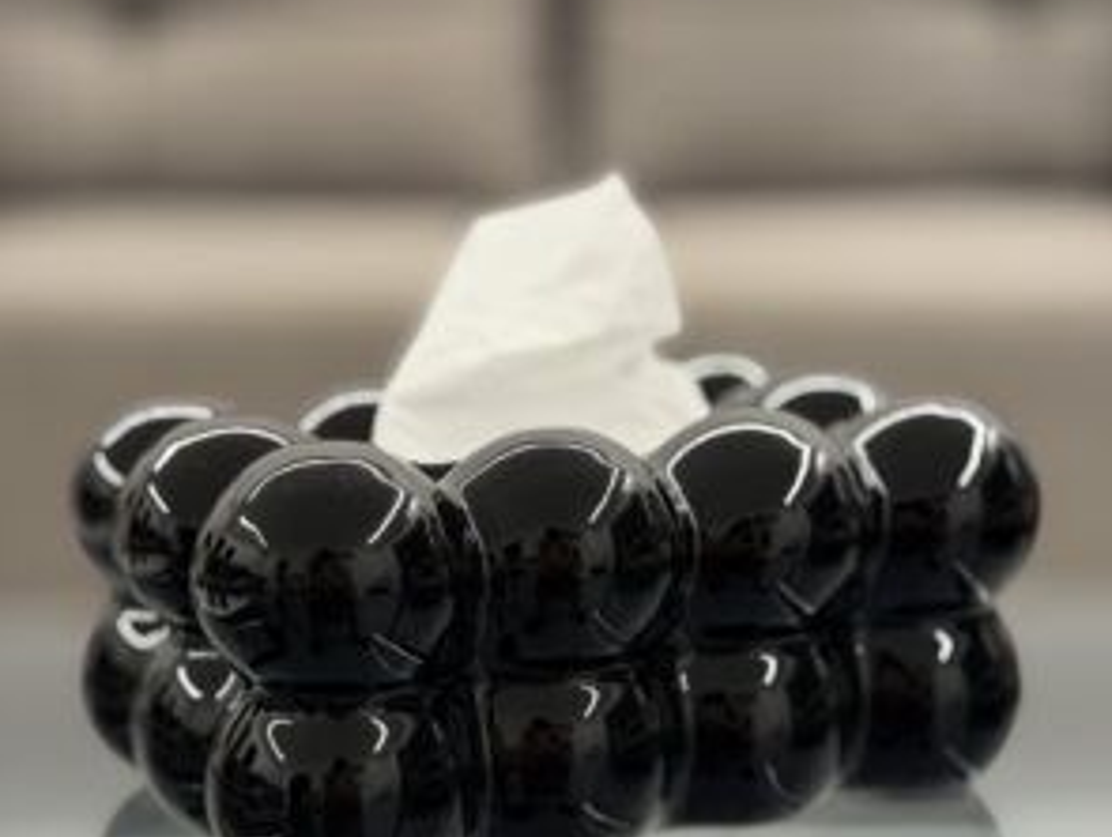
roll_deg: -0.5
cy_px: 633
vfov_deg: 22.4
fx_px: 2091
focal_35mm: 65
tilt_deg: -16.6
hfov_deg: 29.8
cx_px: 562
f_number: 1.78
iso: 200
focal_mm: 6.76
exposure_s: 1/50
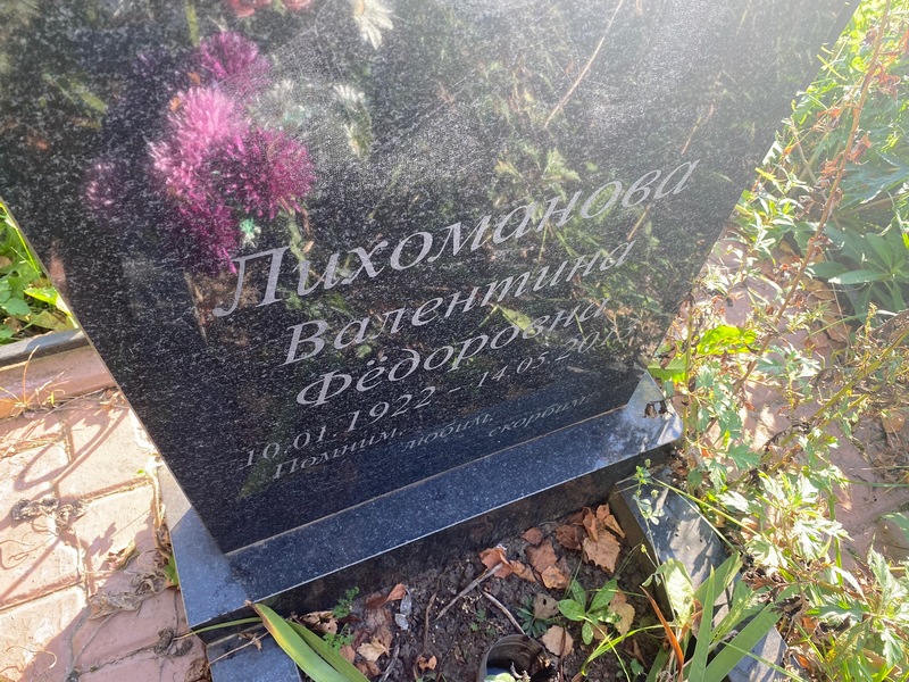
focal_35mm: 26
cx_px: 454
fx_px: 683
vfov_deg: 53.1
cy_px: 341
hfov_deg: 67.3
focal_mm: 4.25
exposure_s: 1/144
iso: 32
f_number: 1.8
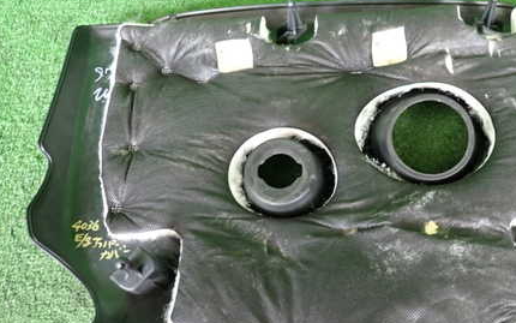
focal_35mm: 37
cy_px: 195
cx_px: 353
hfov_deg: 51.5
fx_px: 520
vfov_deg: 34.3
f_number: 2
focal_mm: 4.5
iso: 200
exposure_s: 1/30
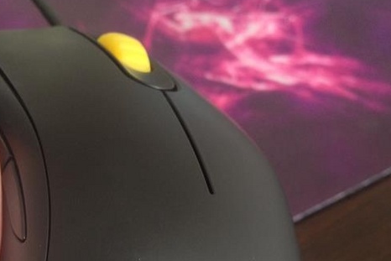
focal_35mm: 60
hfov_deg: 33.4
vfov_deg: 21.3
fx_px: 652
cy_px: 301
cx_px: 175
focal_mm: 4.28
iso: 125
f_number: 2.4
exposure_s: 1/20
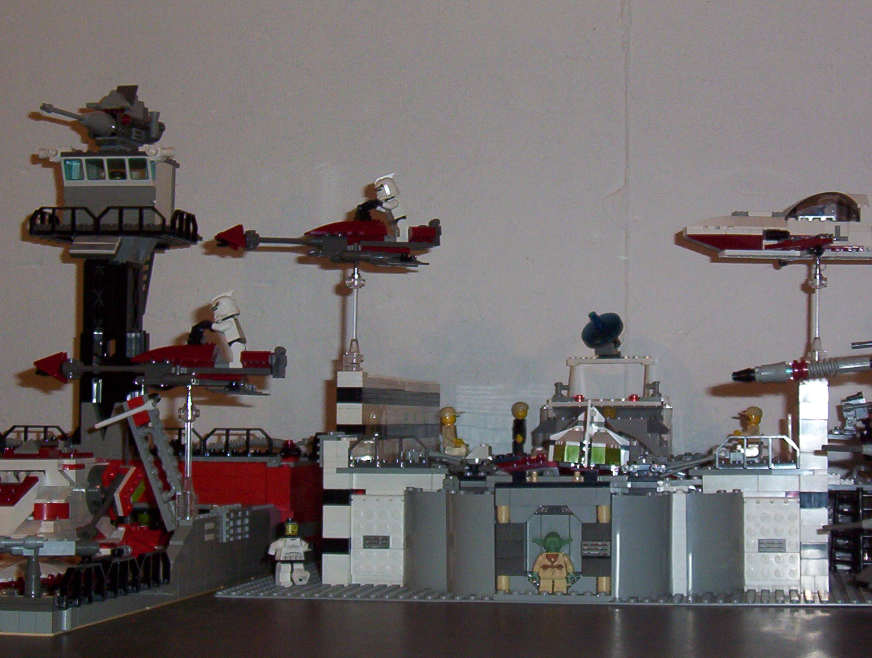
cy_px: 296
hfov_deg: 28.8
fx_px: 1692
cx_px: 515
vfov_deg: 22.0
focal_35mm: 67
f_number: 3.16
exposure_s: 1/37.4
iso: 140
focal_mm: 7.88
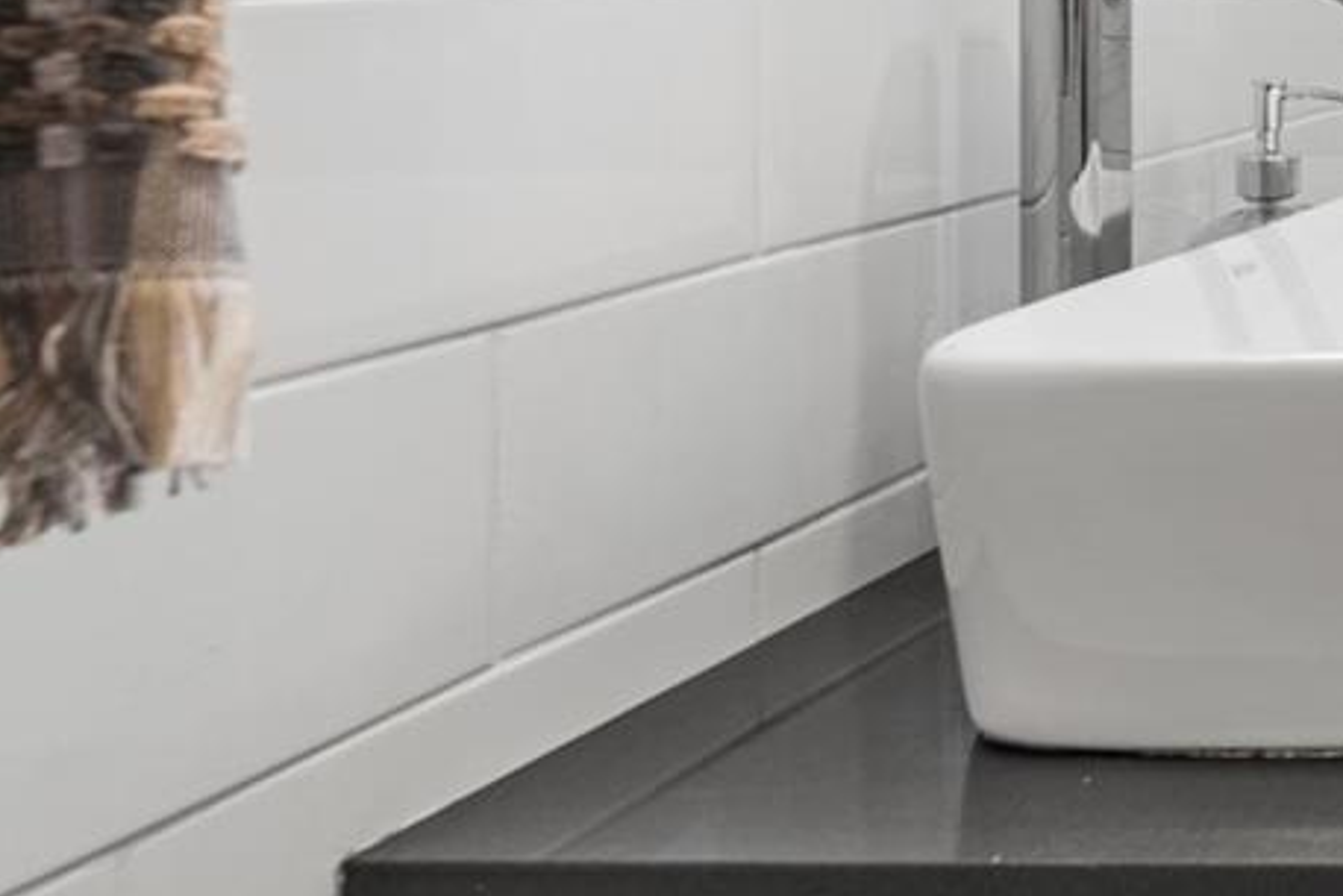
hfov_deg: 24.6
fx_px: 2090
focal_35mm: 56
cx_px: 2160
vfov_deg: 22.5
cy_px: -144
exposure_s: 1.3
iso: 160
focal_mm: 16
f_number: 8
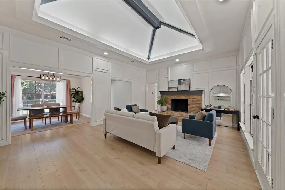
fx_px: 95
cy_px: 95
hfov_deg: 112.6
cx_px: 142
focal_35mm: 12
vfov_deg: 90.1
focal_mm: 12
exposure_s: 1/4
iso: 640
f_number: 9
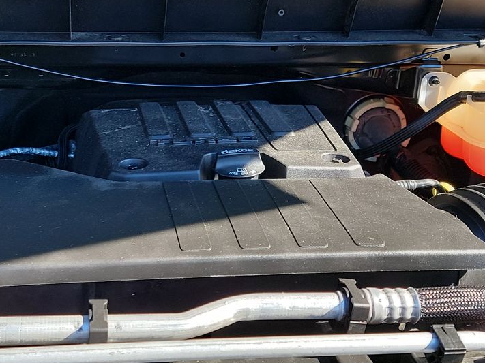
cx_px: 191
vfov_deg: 26.9
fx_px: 756
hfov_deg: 35.4
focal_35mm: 54
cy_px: 131
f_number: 1.8
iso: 61
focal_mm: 6.7
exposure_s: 1/119
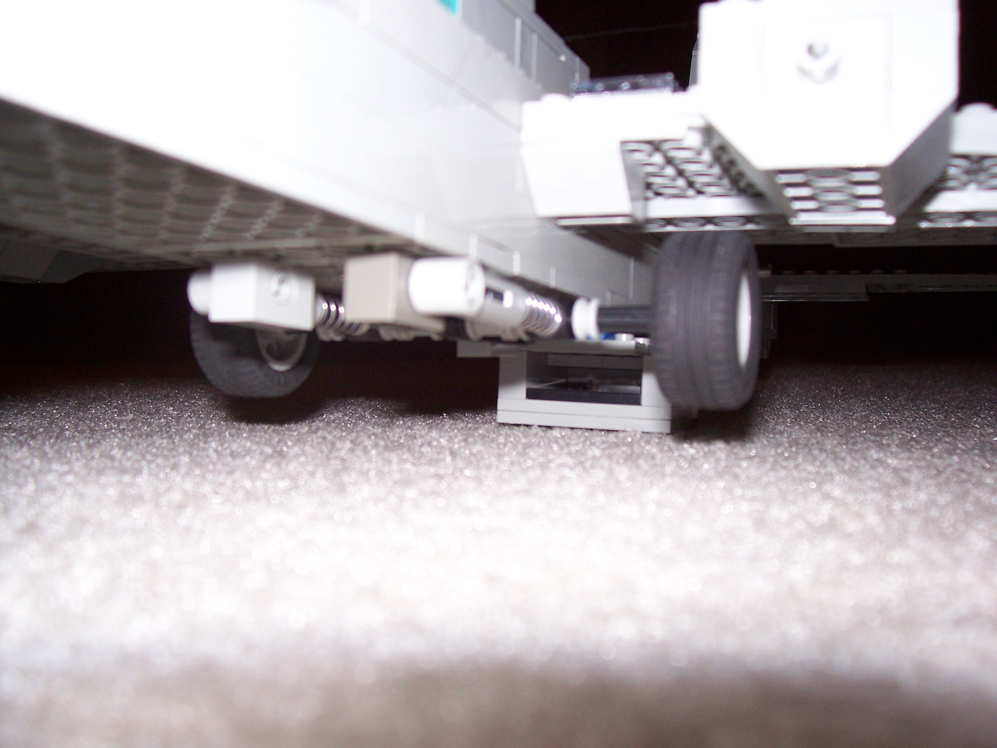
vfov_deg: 41.8
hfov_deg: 54.0
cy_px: 374
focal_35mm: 34
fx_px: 979
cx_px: 498
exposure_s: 1/60
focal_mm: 5.6
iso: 125
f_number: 2.7
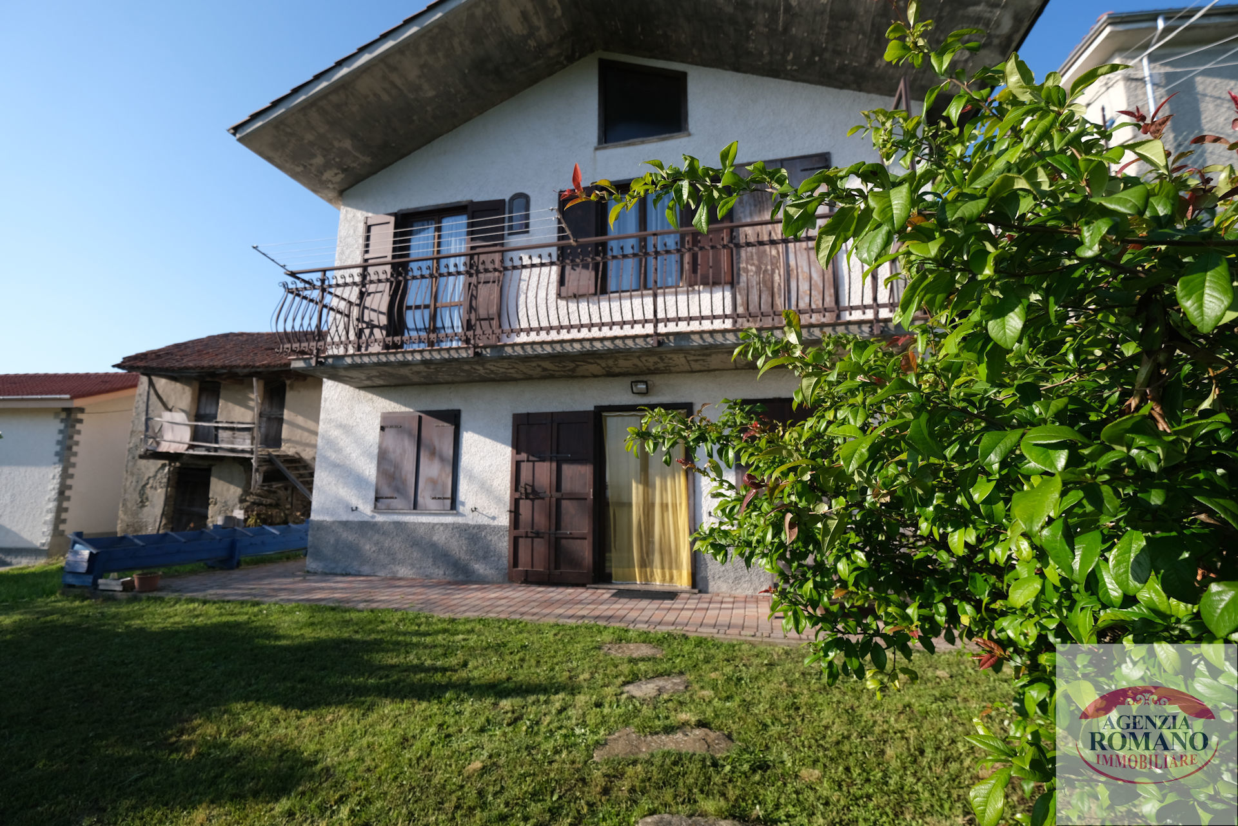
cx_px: 619
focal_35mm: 15
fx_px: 516
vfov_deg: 77.3
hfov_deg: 100.4
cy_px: 413
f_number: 4
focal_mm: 10
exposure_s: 1/1000
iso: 250
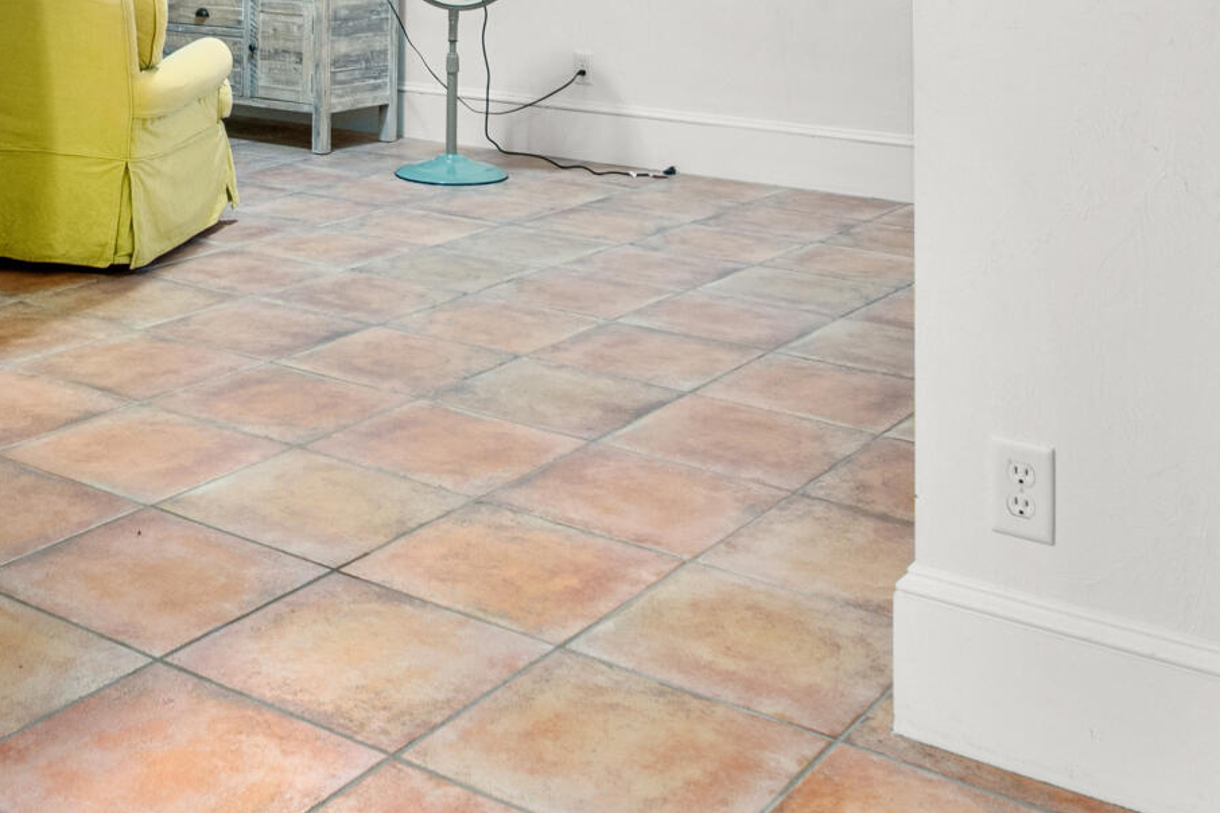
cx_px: 255
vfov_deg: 23.2
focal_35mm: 53
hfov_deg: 36.3
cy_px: -184
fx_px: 1796
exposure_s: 1/1.67
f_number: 8
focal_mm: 16
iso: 640
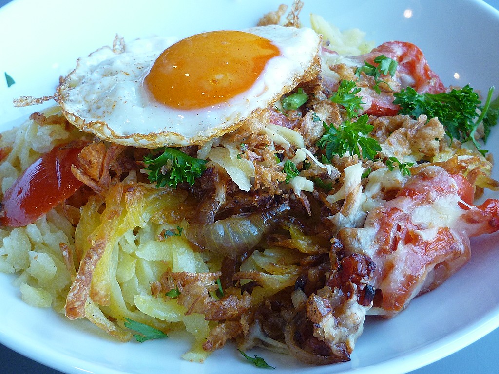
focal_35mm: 55
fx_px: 793
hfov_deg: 34.9
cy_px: 187
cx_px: 250
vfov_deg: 26.6
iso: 125
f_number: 3
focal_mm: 6.4
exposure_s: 1/30
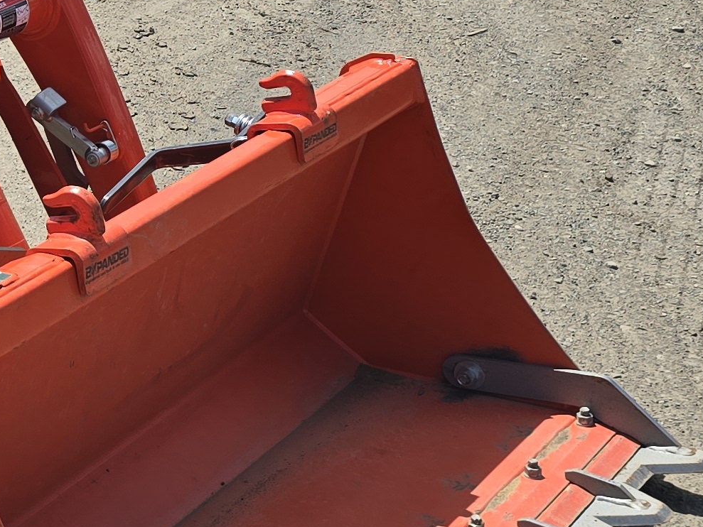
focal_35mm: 93
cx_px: -363
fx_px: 1889
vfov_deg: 15.7
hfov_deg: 18.6
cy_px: 44
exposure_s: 1/834
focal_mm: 6.3
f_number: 1.7
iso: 12
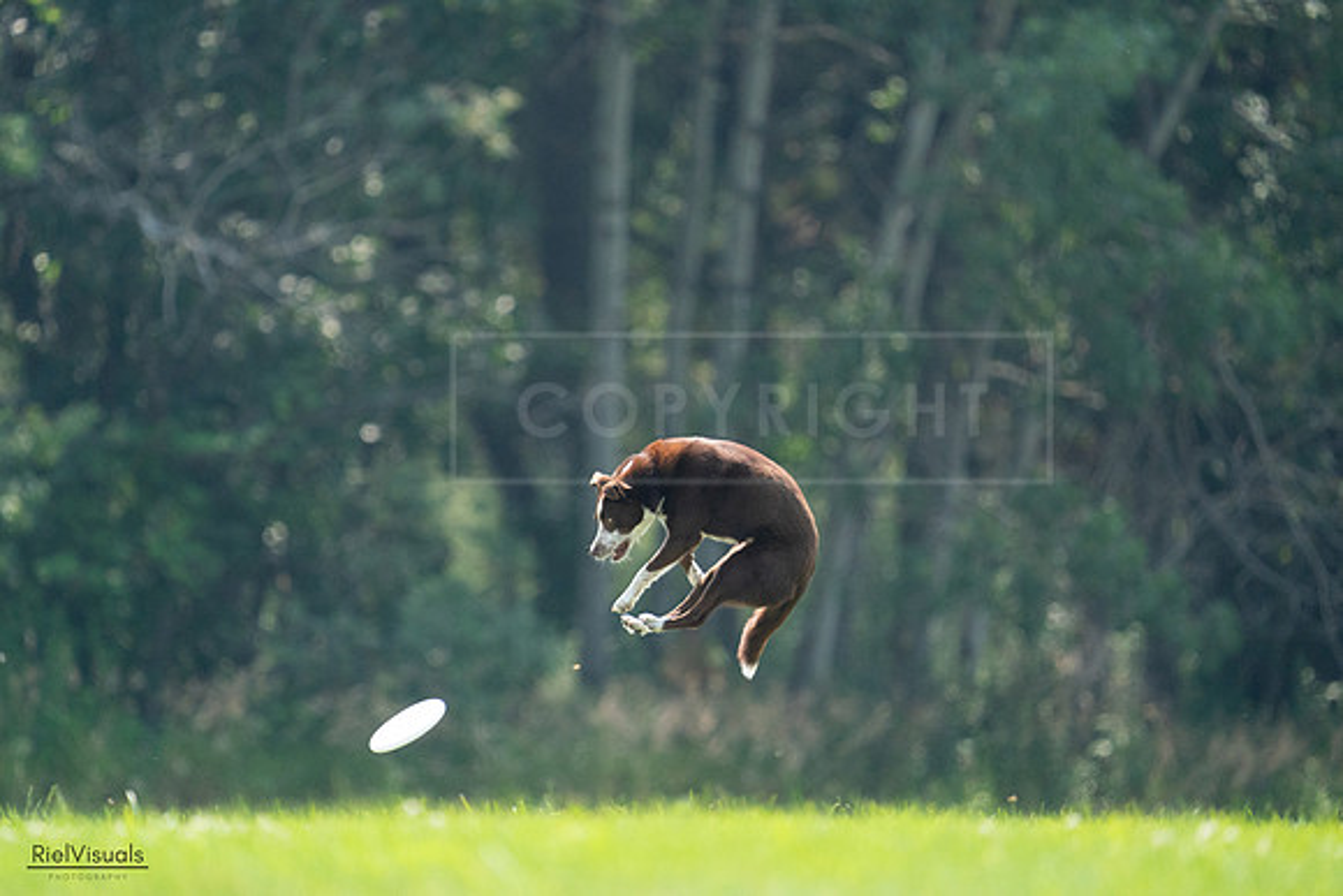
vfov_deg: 2.3
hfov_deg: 3.4
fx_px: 22388
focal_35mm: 600
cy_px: 448
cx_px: 672
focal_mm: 600
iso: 4000
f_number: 6.3
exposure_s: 1/4000
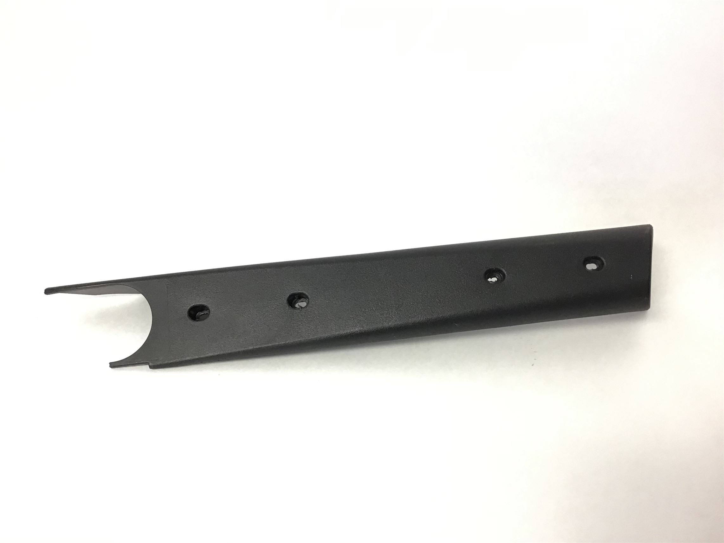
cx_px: 362
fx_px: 648
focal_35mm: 31
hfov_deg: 58.4
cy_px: 272
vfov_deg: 45.4
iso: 40
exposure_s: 1/30
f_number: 2.4
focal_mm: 3.3
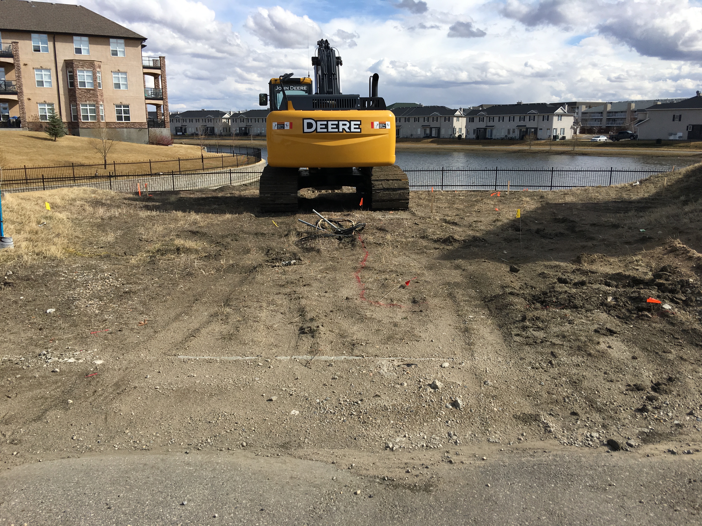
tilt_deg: -11.1
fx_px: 588
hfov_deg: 61.7
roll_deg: -0.2
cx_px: 351
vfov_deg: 48.2
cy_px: 263
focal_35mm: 29
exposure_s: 1/1876
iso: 25
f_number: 2.2
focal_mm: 4.15
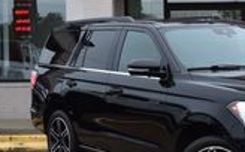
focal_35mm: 108
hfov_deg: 18.9
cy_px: 76
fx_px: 722
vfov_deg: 12.1
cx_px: 230
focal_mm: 29
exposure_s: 1/100
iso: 400
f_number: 9
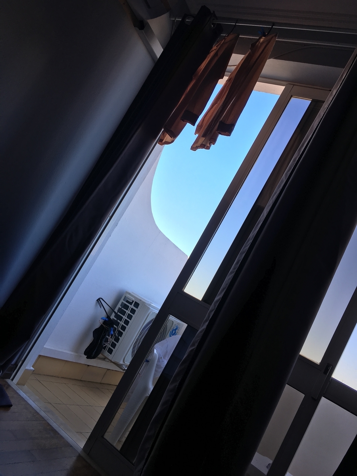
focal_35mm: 29
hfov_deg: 48.2
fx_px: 399
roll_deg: -30.1
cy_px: 238
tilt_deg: +9.1
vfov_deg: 61.7
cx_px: 178
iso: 25
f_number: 2.2
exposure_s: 1/396
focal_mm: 4.15
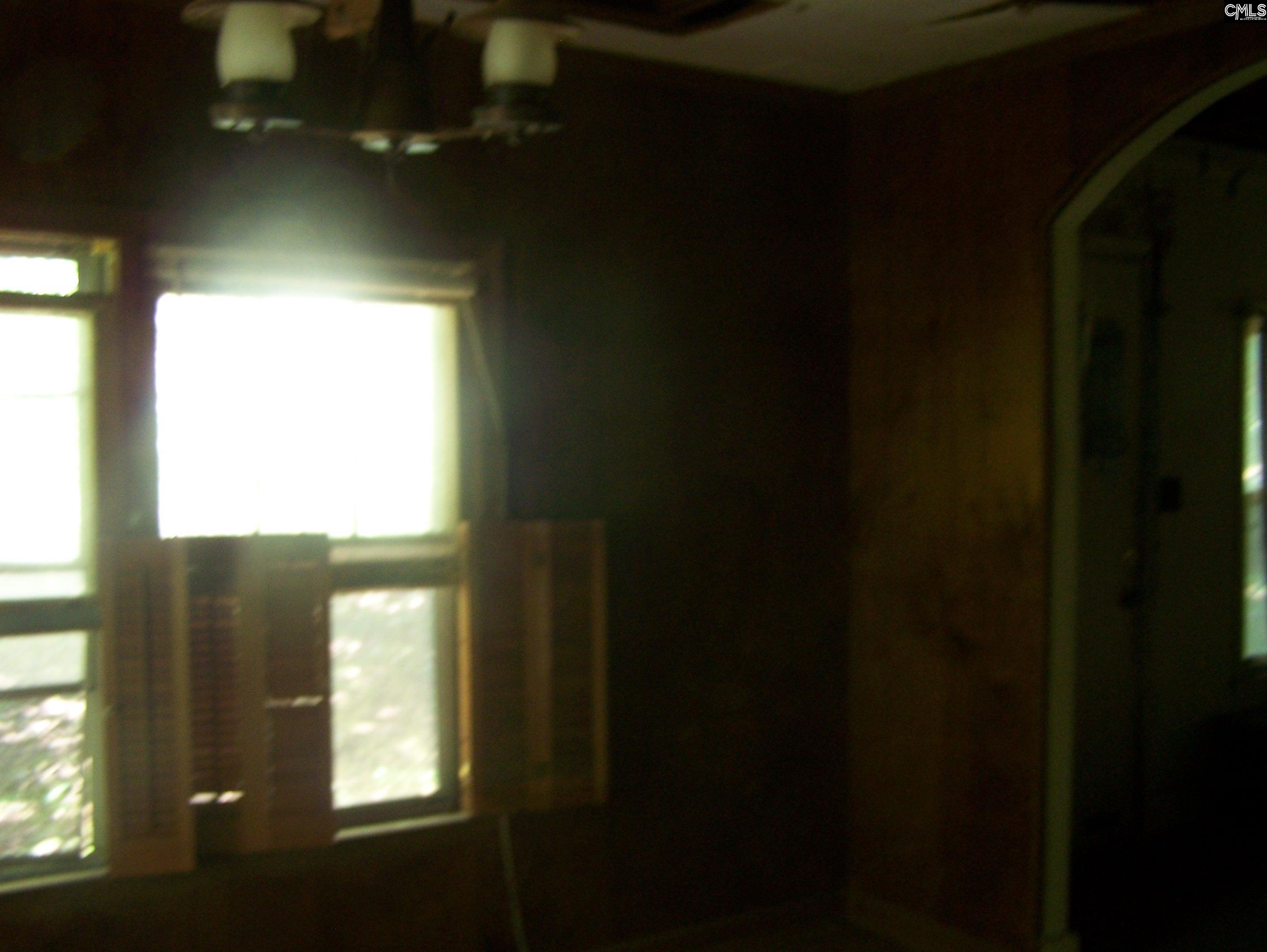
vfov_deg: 37.8
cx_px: 634
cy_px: 476
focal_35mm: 38
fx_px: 1392
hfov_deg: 48.9
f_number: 2.8
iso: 160
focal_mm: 6.3
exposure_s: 1/15
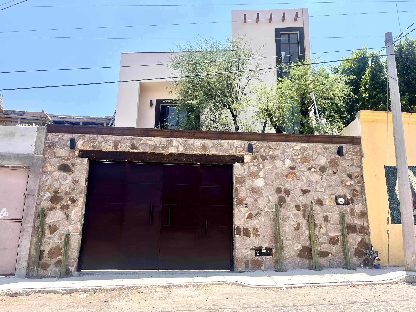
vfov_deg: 53.1
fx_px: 312
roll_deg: -1.2
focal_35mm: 26
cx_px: 208
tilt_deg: +13.8
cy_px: 156
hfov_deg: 67.3
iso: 50
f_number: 1.6
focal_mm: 5.1
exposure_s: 1/2222
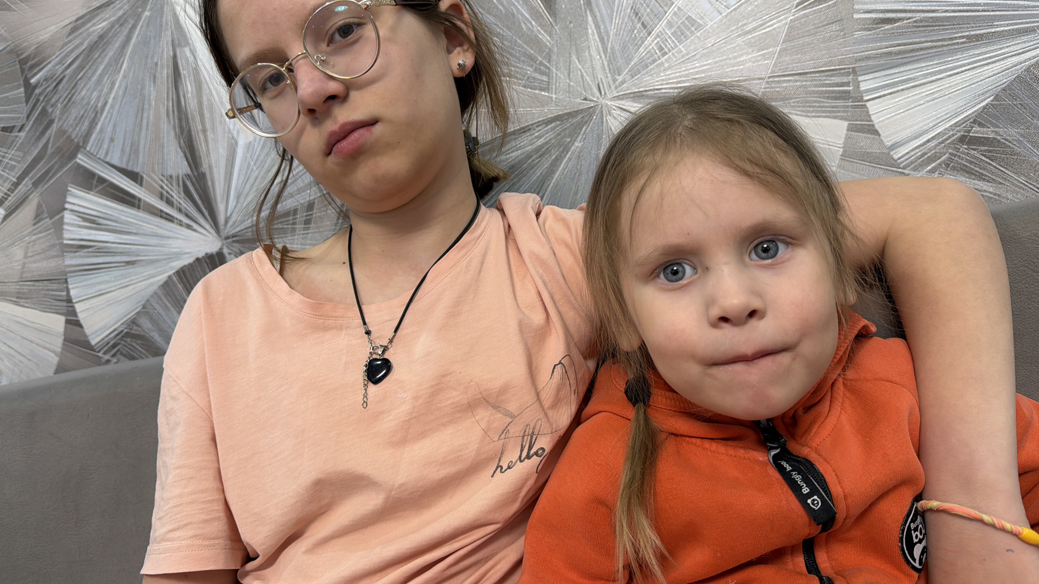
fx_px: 744
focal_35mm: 27
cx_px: 518
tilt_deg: -0.1
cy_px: 257
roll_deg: +12.0
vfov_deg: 42.8
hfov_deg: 69.9
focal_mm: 6.76
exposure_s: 1/50
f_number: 1.78
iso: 125
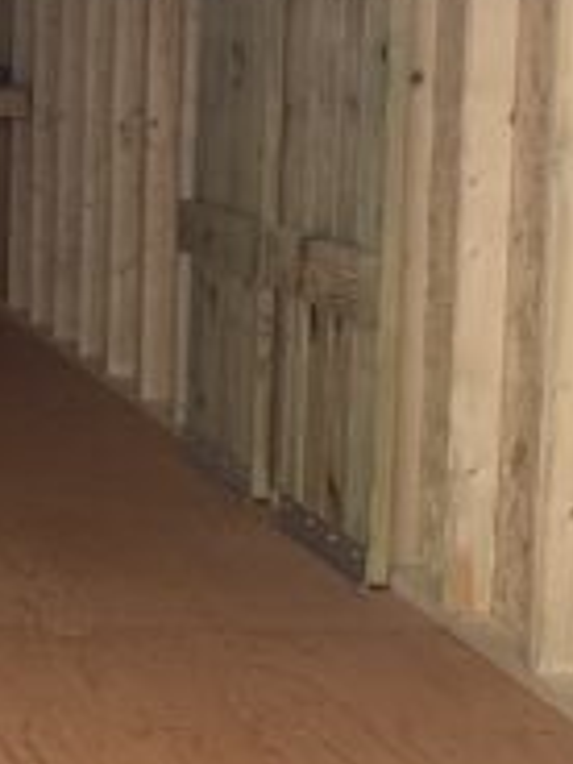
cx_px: -444
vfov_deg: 18.3
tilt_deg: -4.7
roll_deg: -0.4
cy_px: 220
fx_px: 2362
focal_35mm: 107
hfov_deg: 12.7
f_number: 1.8
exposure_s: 1/120
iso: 25
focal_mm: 3
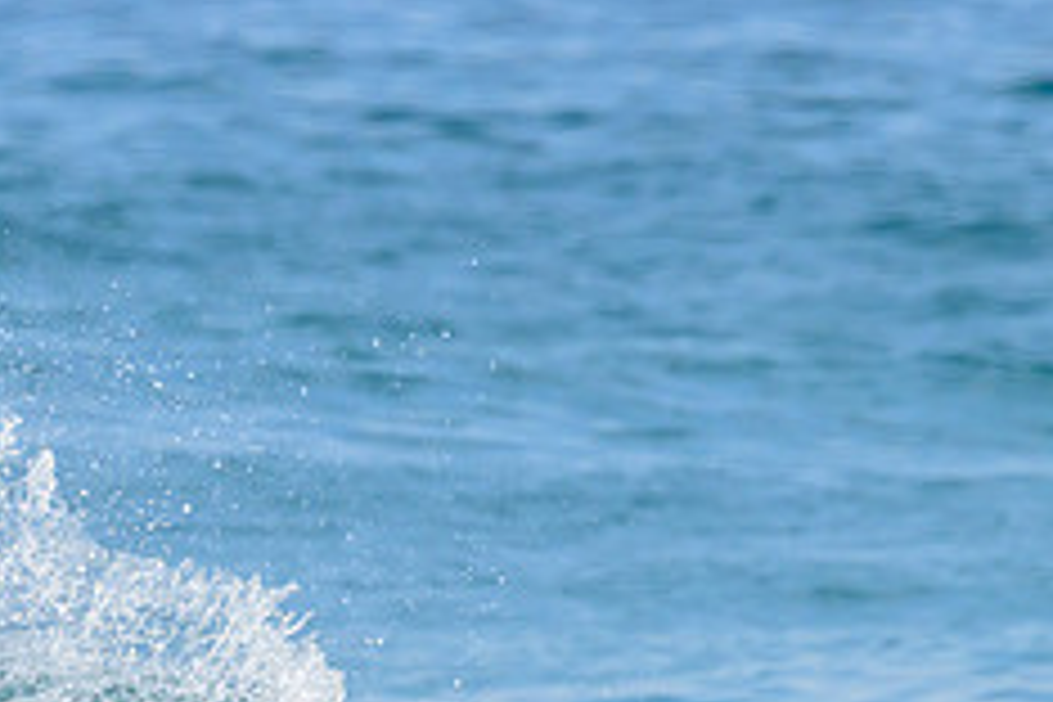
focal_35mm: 1707
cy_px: 676
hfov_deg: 1.2
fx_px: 49926
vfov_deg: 0.8
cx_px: 33
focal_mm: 590
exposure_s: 1/2000
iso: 900
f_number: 11
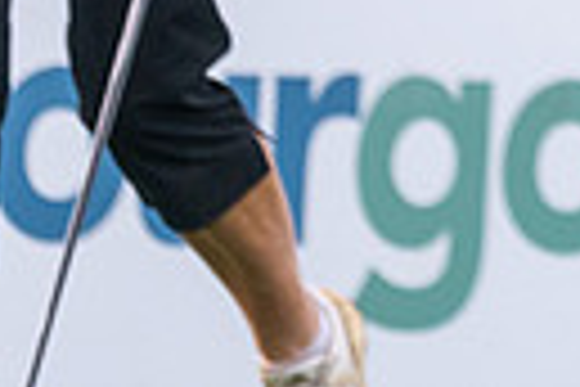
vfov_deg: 0.7
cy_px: -477
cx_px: 508
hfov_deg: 1.0
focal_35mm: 2022
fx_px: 32574
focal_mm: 300
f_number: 4
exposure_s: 1/1000
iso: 400
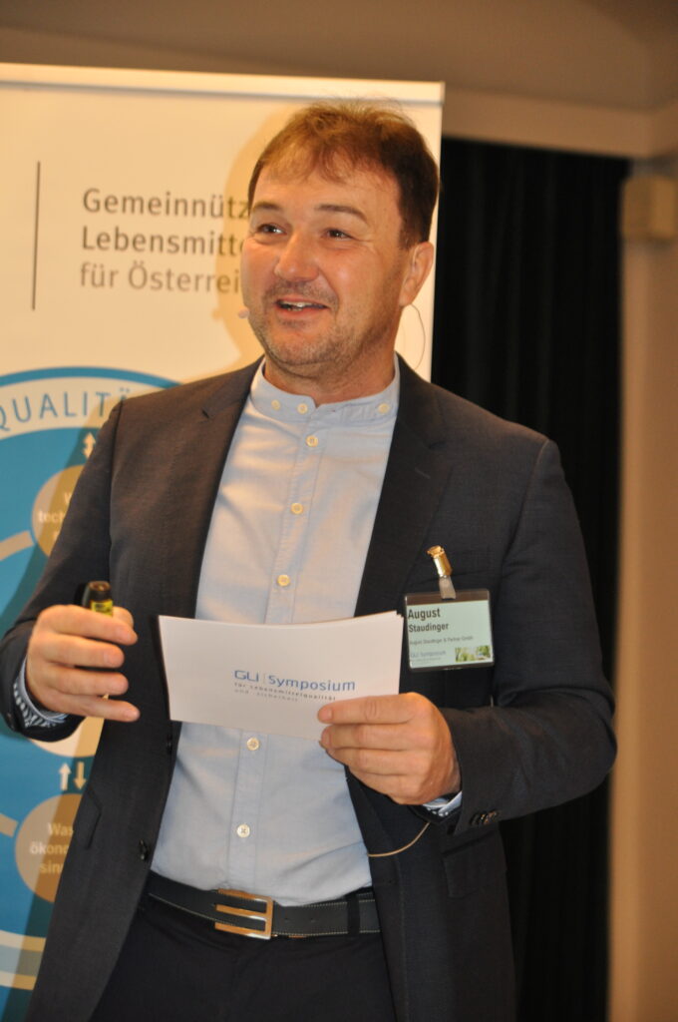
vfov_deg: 27.0
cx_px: 339
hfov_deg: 18.1
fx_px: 2124
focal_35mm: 75
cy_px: 511
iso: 800
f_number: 2.8
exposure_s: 1/60
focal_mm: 50
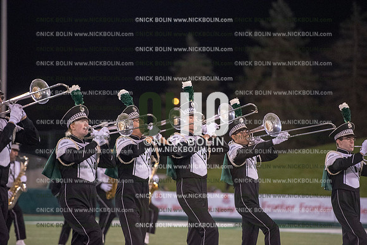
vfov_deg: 6.9
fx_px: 2039
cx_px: 184
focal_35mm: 200
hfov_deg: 10.3
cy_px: 122
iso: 5000
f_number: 3.2
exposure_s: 1/1250
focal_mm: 200
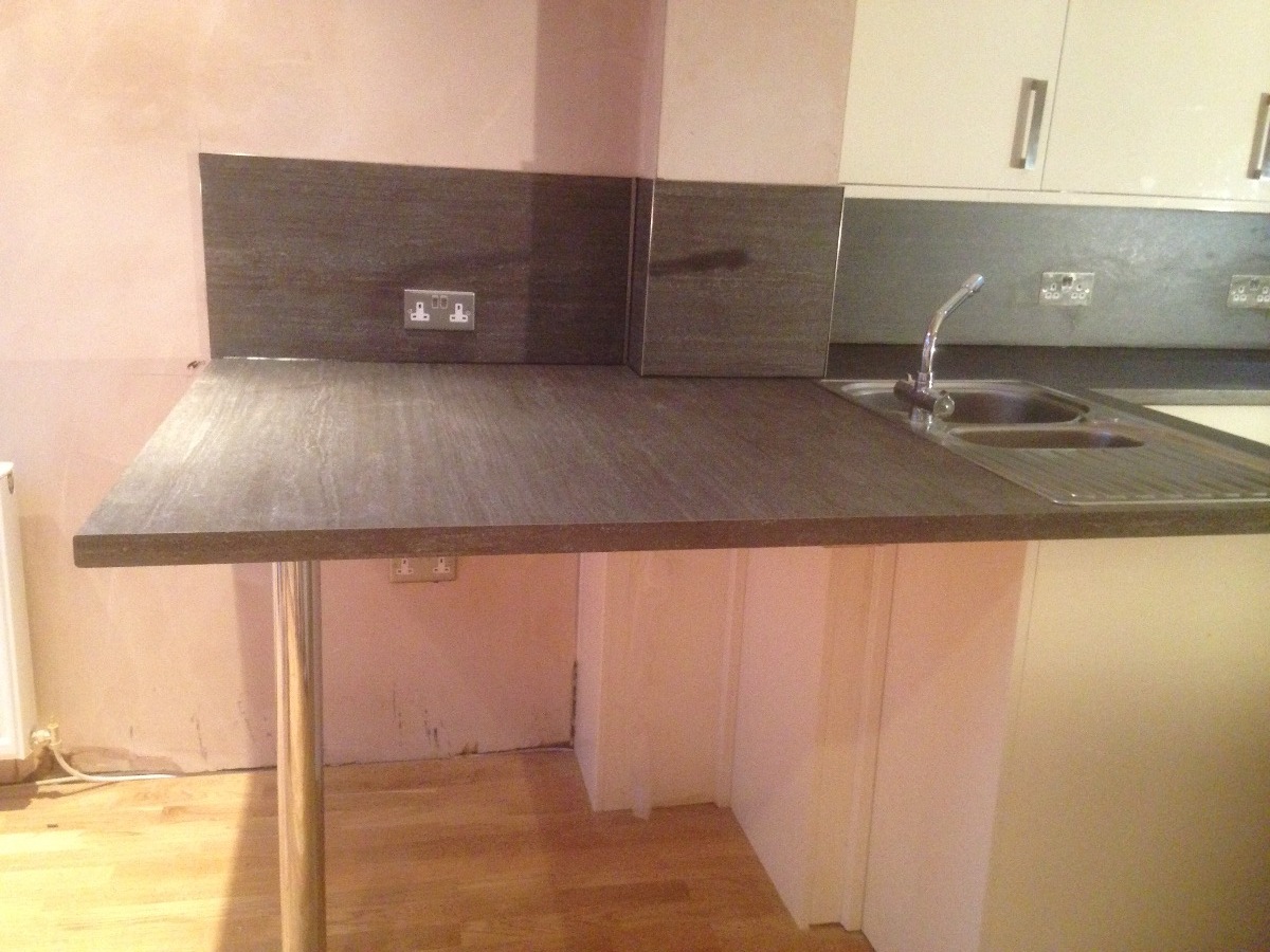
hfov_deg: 55.4
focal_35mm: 33
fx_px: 1211
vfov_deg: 42.9
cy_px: 476
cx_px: 635
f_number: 2.4
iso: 400
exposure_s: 1/15
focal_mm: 4.12
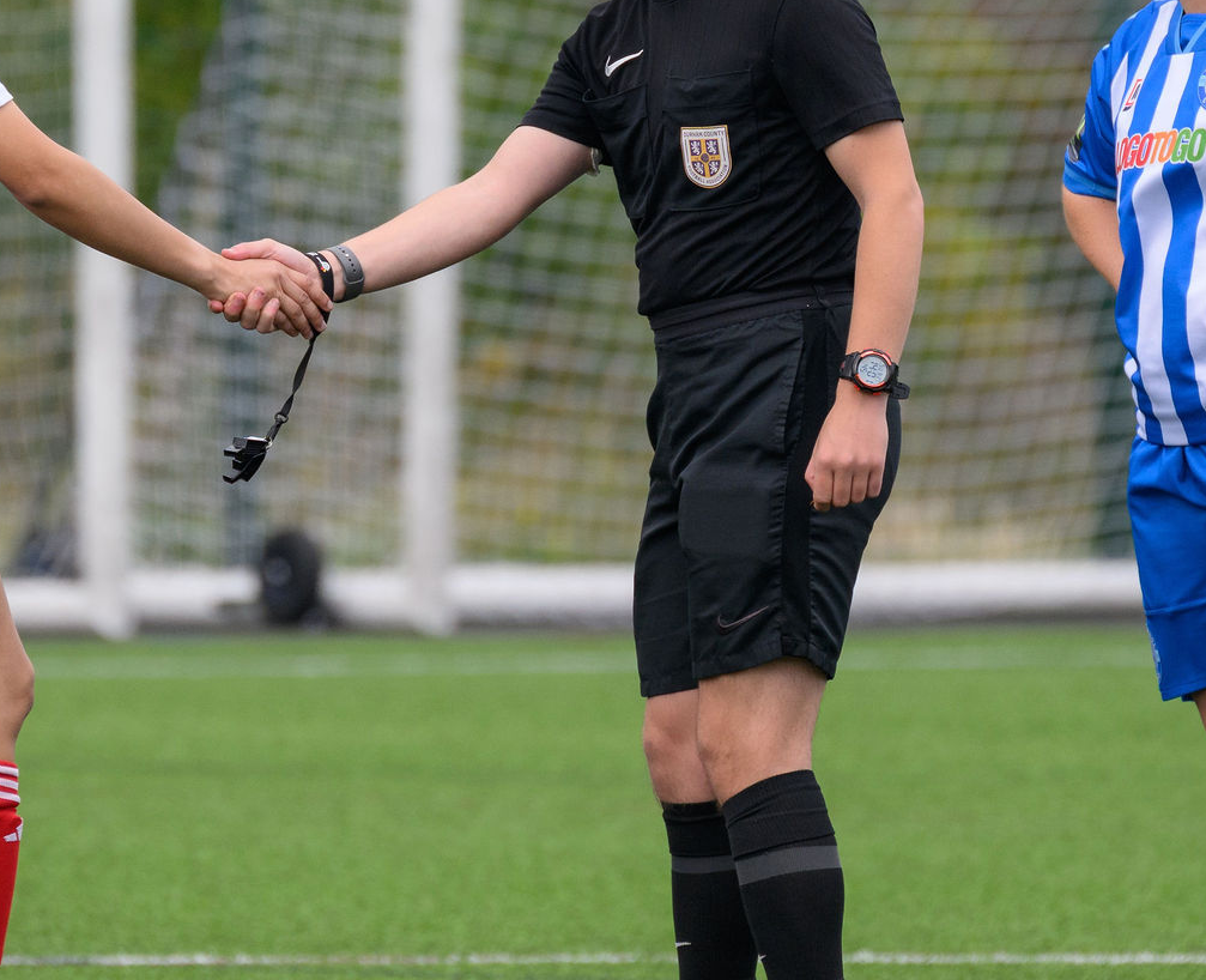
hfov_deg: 2.1
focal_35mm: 937
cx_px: 529
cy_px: 120
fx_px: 33646
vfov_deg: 1.7
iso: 500
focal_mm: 320
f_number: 5.3
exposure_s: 1/800
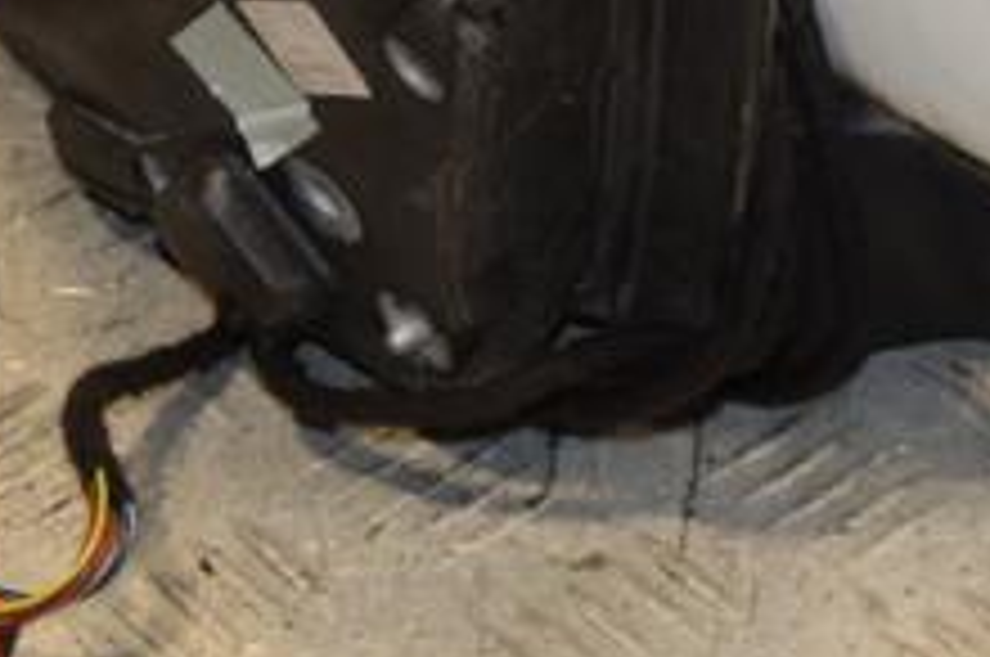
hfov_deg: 9.9
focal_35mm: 205
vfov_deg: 6.6
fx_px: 5629
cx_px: 1138
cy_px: -112
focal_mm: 50
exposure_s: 1/200
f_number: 5.6
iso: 800
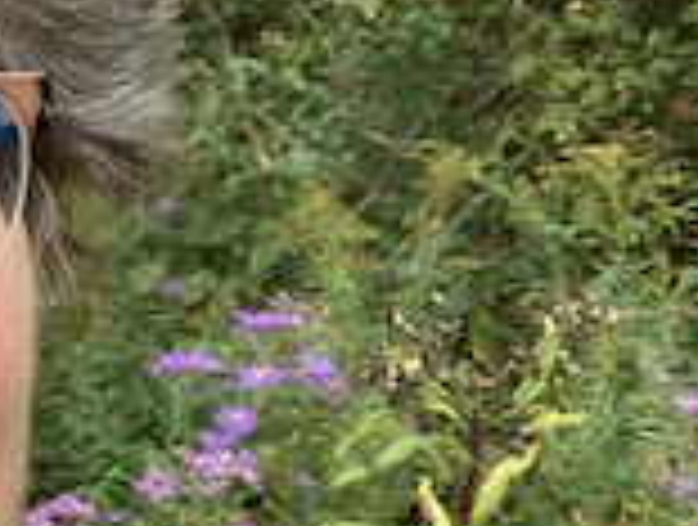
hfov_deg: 17.2
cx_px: -347
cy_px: 288
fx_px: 2082
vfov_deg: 14.4
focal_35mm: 103
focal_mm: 2.87
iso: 20
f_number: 2.2
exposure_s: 1/129
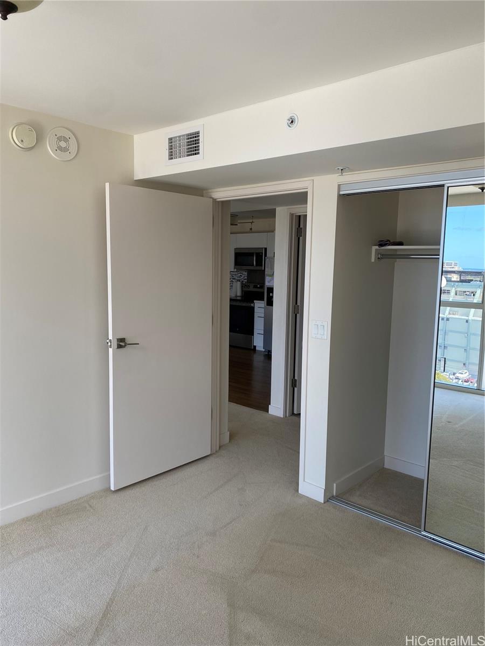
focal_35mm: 26
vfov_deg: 67.3
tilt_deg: -6.7
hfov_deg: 53.1
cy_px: 323
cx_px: 242
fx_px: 486
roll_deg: -2.1
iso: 40
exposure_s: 1/121
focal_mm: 4.25
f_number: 1.8
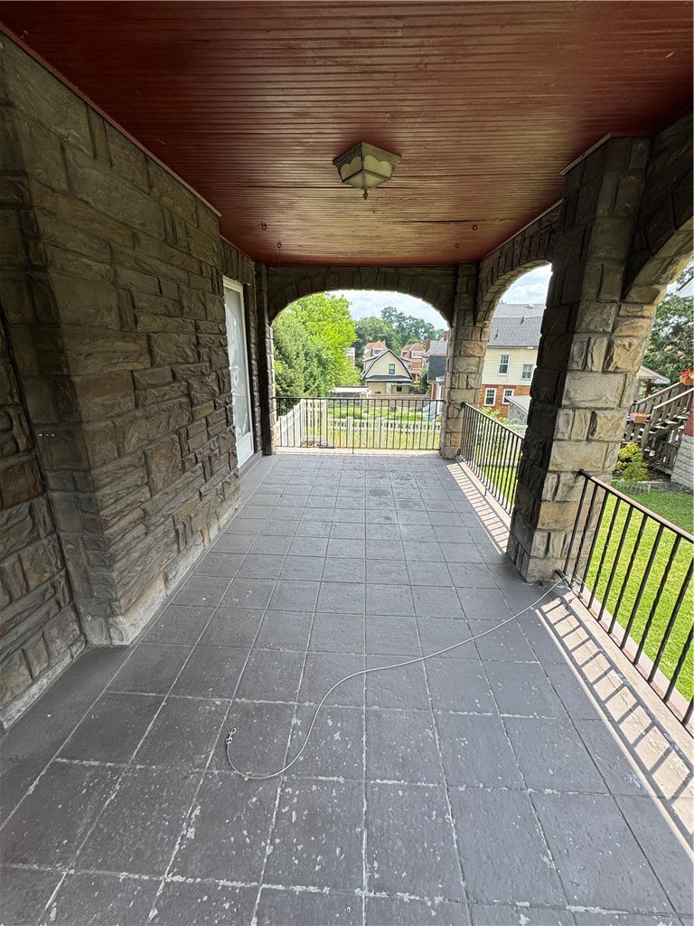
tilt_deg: -18.6
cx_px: 347
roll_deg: +0.1
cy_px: 463
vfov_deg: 102.1
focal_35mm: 14
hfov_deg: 85.7
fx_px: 374
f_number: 2.2
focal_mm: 2.22
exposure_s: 1/433
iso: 40
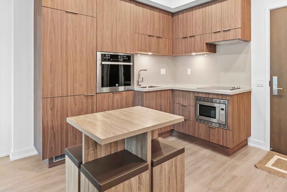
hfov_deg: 76.4
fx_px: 175
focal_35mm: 22
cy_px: 73
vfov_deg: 56.6
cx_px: 188
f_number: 7.1
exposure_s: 1/4
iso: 1250
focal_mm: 16
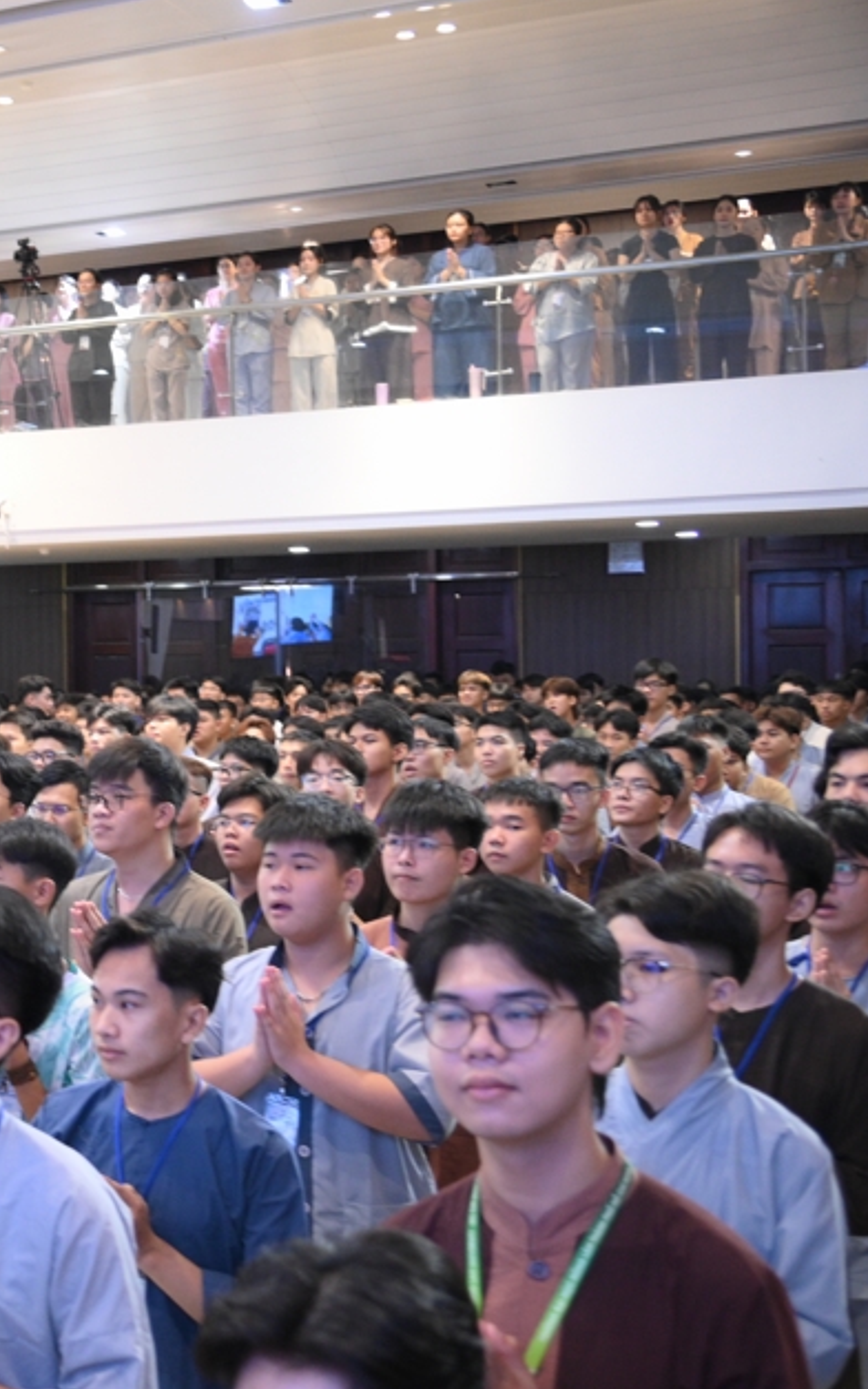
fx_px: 2043
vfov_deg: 37.5
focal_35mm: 54
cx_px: -185
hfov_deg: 22.1
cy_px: 682
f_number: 4
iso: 3200
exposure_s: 1/80
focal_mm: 34
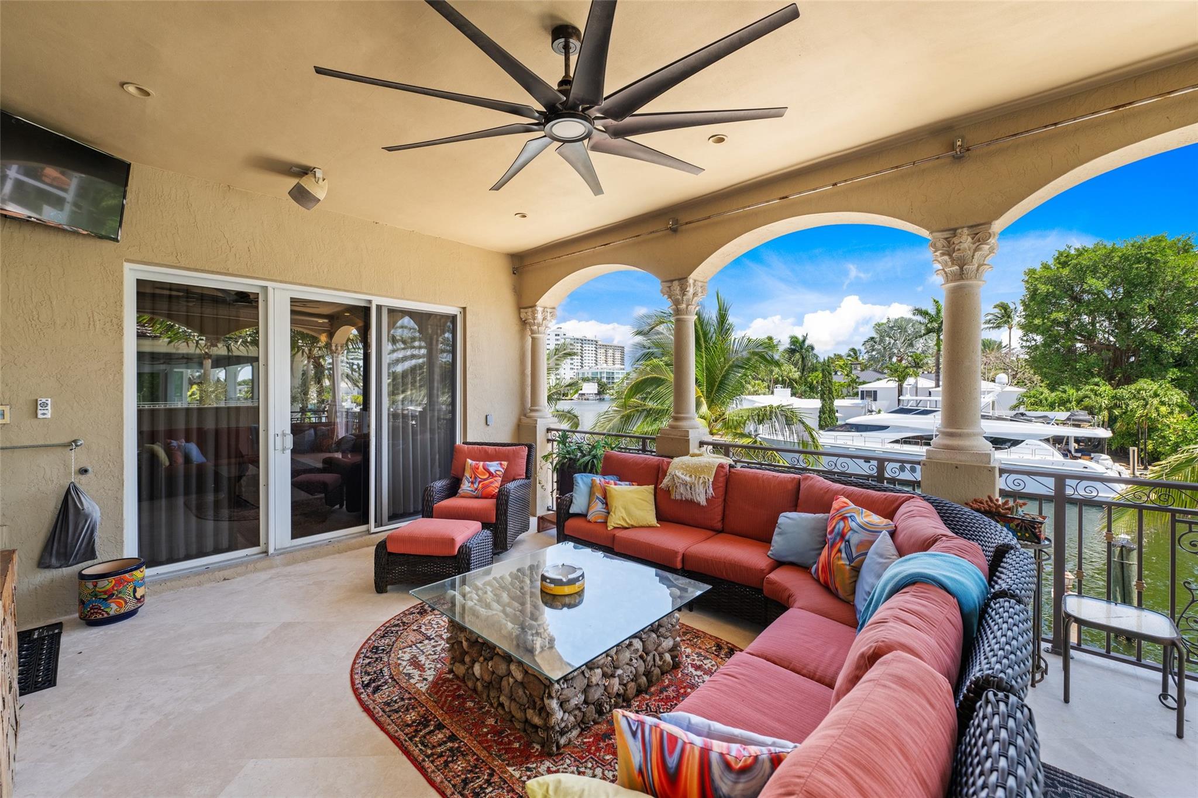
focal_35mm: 14
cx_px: 599
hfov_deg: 104.3
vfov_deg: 81.2
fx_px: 466
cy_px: 399
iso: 250
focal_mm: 14
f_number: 6.3
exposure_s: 1/50
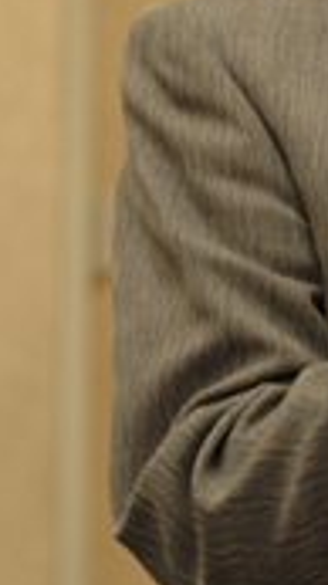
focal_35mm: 194
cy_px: -30
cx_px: 697
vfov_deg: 11.0
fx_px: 3007
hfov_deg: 6.1
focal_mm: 50
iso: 1000
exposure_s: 1/100
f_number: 2.8
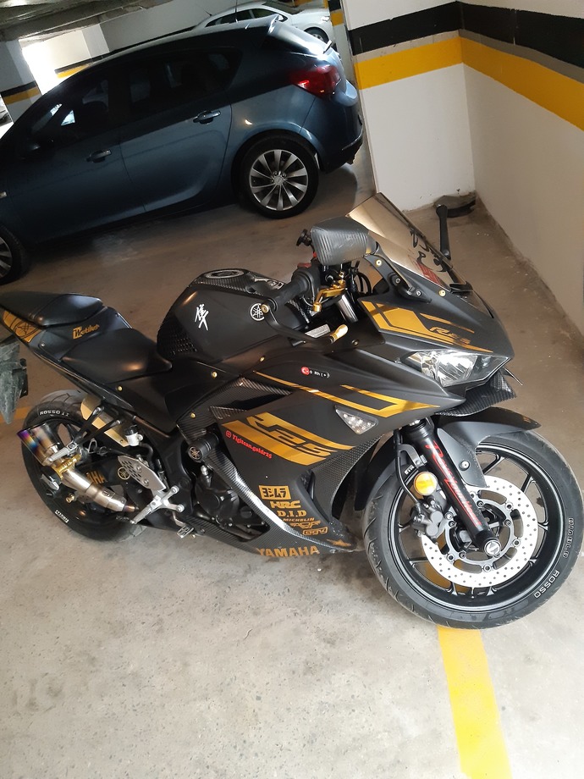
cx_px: 292
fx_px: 585
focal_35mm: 26
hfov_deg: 53.1
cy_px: 390
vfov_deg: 67.3
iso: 500
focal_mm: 3.92
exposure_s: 1/25
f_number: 1.7
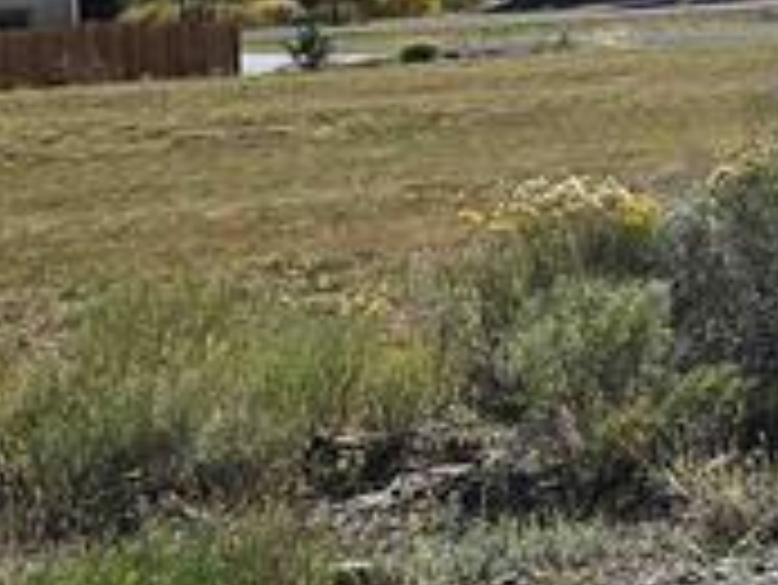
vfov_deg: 10.7
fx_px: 3059
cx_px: 1682
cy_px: -184
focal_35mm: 136
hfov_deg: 12.3
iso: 25
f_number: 1.8
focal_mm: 5.4
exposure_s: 1/4268
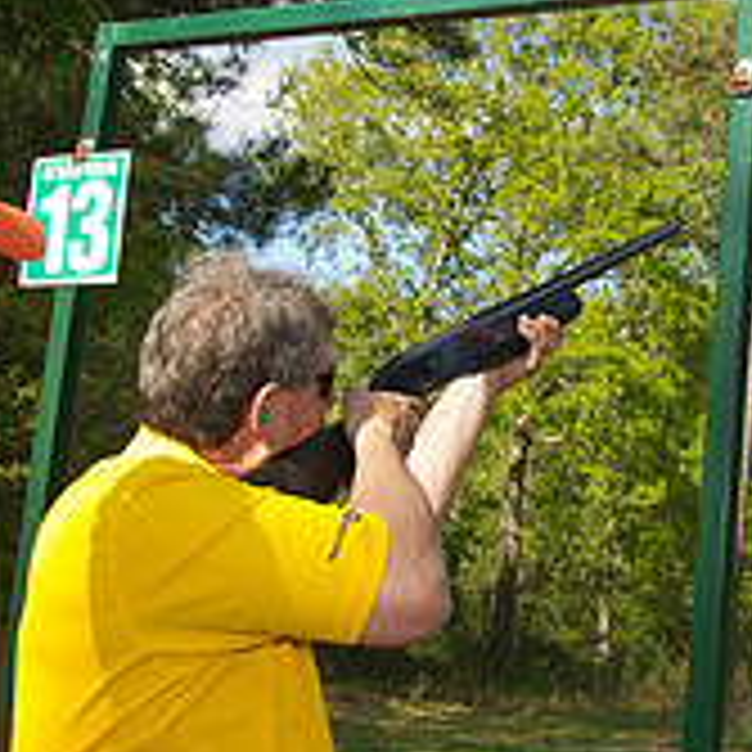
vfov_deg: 24.1
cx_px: 847
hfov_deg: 22.8
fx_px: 1745
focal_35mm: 71
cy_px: 203
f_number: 5.6
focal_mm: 24
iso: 100
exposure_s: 1/200
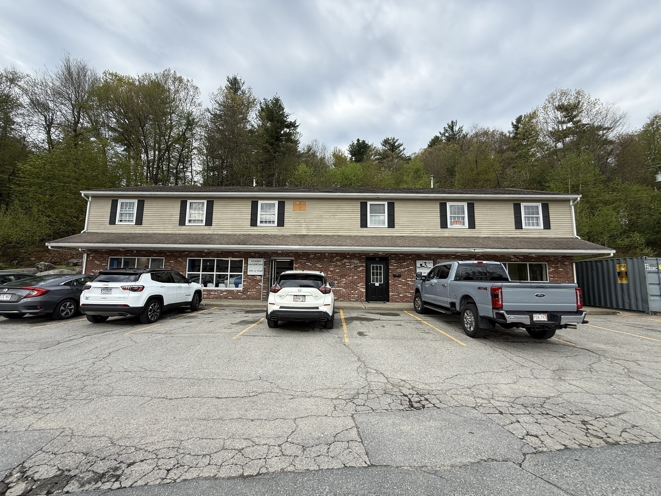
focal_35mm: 14
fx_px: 267
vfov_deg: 85.7
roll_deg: -0.9
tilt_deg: +8.4
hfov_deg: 102.1
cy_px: 248
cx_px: 330
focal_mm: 2.22
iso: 50
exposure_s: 1/799
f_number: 2.2
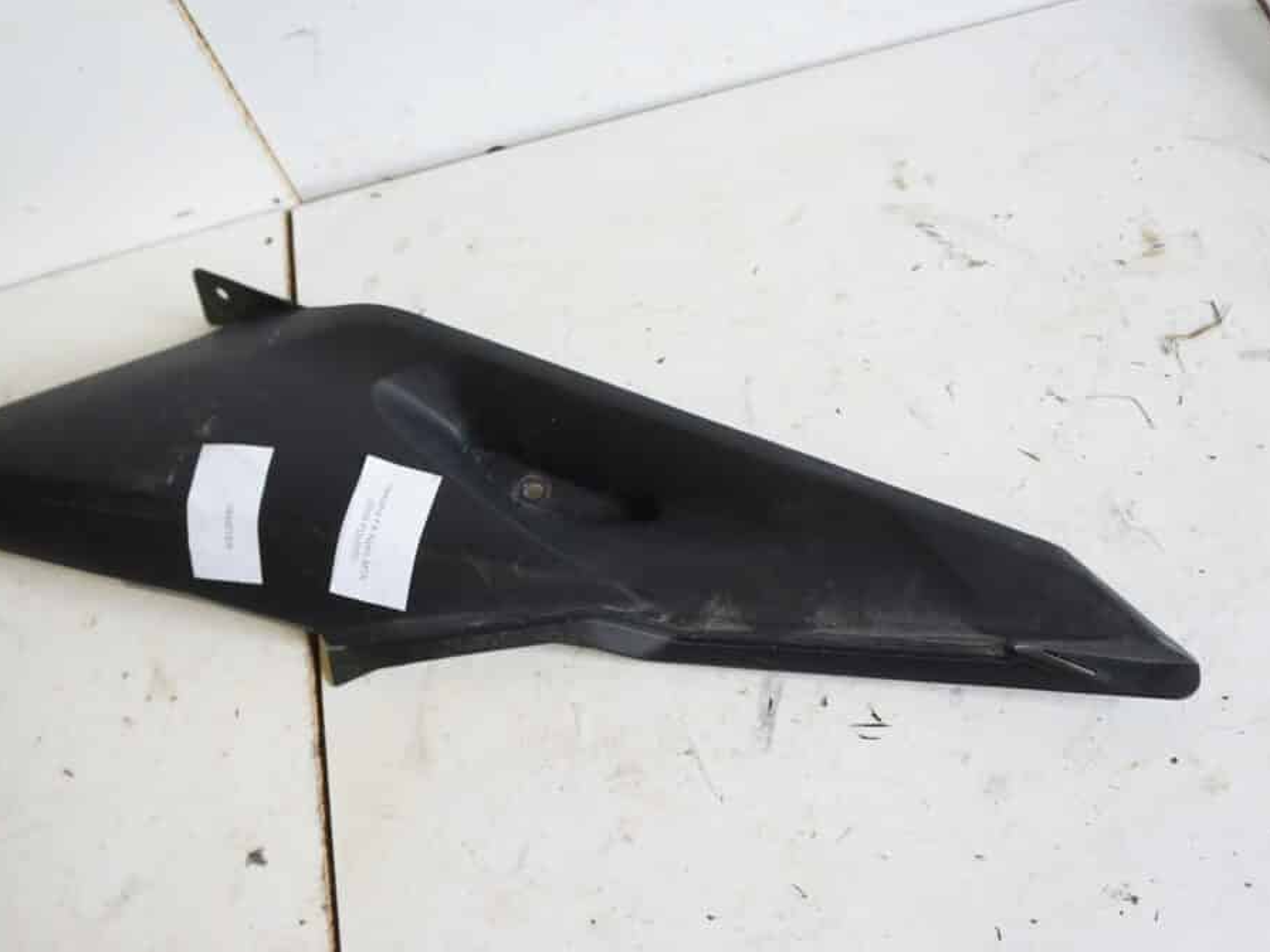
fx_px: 1211
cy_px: 483
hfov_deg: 55.2
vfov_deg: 42.9
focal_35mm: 33
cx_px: 552
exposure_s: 1/60
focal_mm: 20
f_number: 4
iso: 400
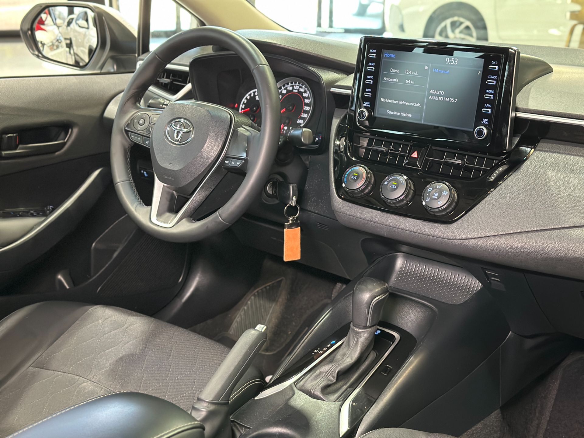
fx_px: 810
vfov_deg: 30.3
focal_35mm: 48
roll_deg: -0.5
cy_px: 219
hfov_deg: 39.7
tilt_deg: -18.5
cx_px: 292
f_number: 1.78
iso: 640
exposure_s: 1/40
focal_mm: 6.86
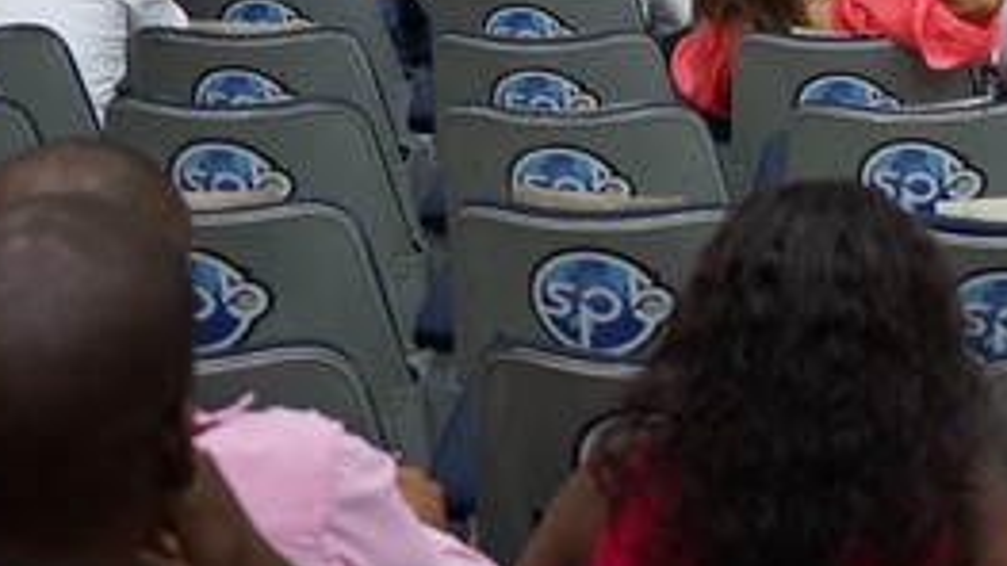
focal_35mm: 137
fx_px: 3658
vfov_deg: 8.5
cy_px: -442
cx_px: 1355
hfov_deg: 14.9
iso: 1600
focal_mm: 43
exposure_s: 1/40
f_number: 4.5
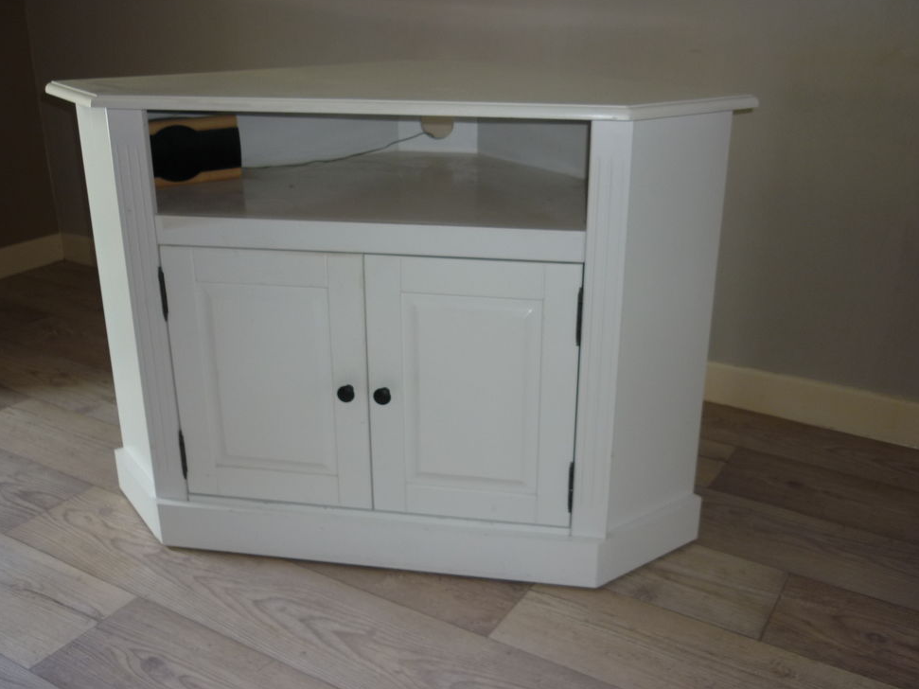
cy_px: 341
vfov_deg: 41.8
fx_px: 903
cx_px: 455
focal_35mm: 34
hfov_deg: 54.0
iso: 100
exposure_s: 1/30
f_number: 2.8
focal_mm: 5.5
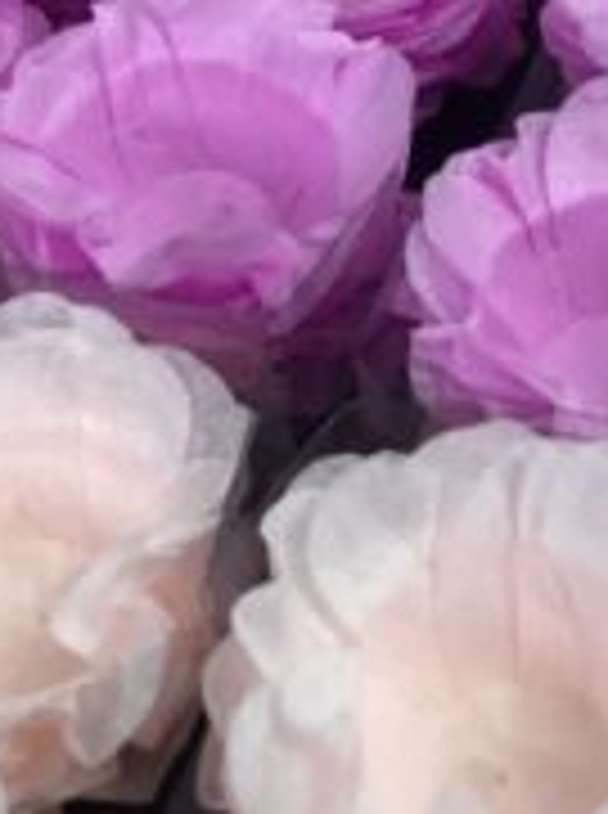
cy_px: 180
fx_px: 1457
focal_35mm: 62
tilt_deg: -46.9
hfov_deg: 23.2
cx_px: 504
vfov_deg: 30.6
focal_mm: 4
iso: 50
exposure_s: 1/15
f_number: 1.8
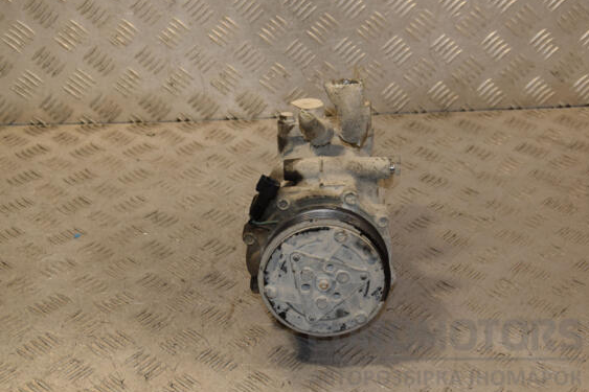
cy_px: 195
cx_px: 289
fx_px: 1047
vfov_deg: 21.2
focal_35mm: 64
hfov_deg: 31.4
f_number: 7.1
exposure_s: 1/200
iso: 800
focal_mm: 40
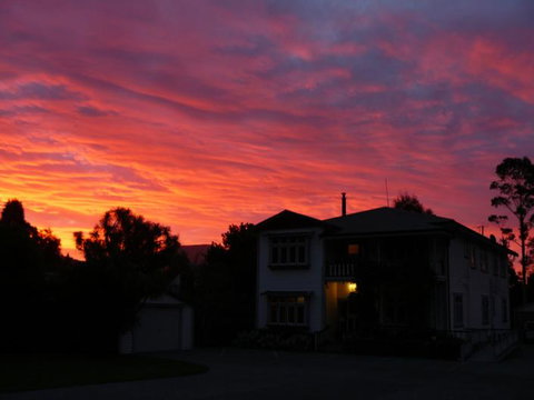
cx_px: 267
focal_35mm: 36
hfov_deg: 51.4
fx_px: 555
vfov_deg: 39.7
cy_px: 200
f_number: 2.8
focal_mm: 6
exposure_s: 1/20
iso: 100
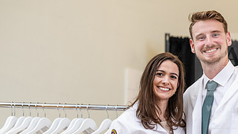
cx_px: 173
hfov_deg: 9.4
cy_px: 123
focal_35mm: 228
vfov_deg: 5.3
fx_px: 1439
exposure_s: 1/200
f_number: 3.5
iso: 1600
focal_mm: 120
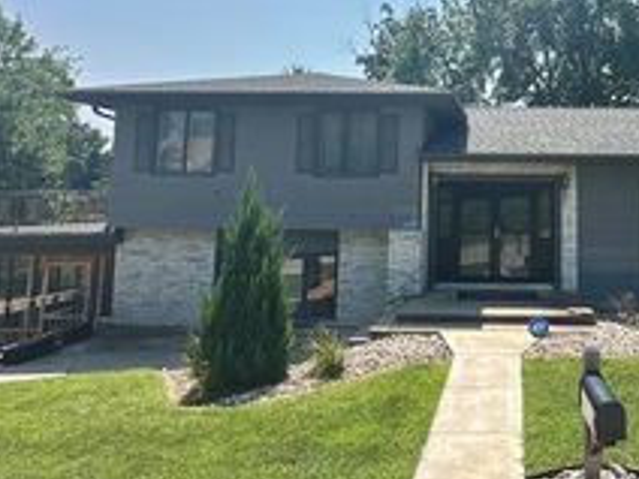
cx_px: 506
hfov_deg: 52.0
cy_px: 128
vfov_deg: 41.8
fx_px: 609
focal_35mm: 33
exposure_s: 1/2564
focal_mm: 2.22
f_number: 2.2
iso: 50
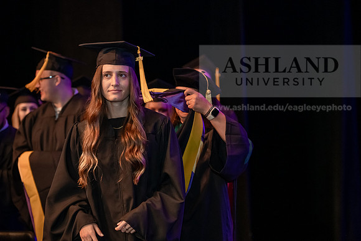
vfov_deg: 13.0
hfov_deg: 19.5
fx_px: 1053
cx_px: 180
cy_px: 120
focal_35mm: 105
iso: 3200
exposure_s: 1/200
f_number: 3.5
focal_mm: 105
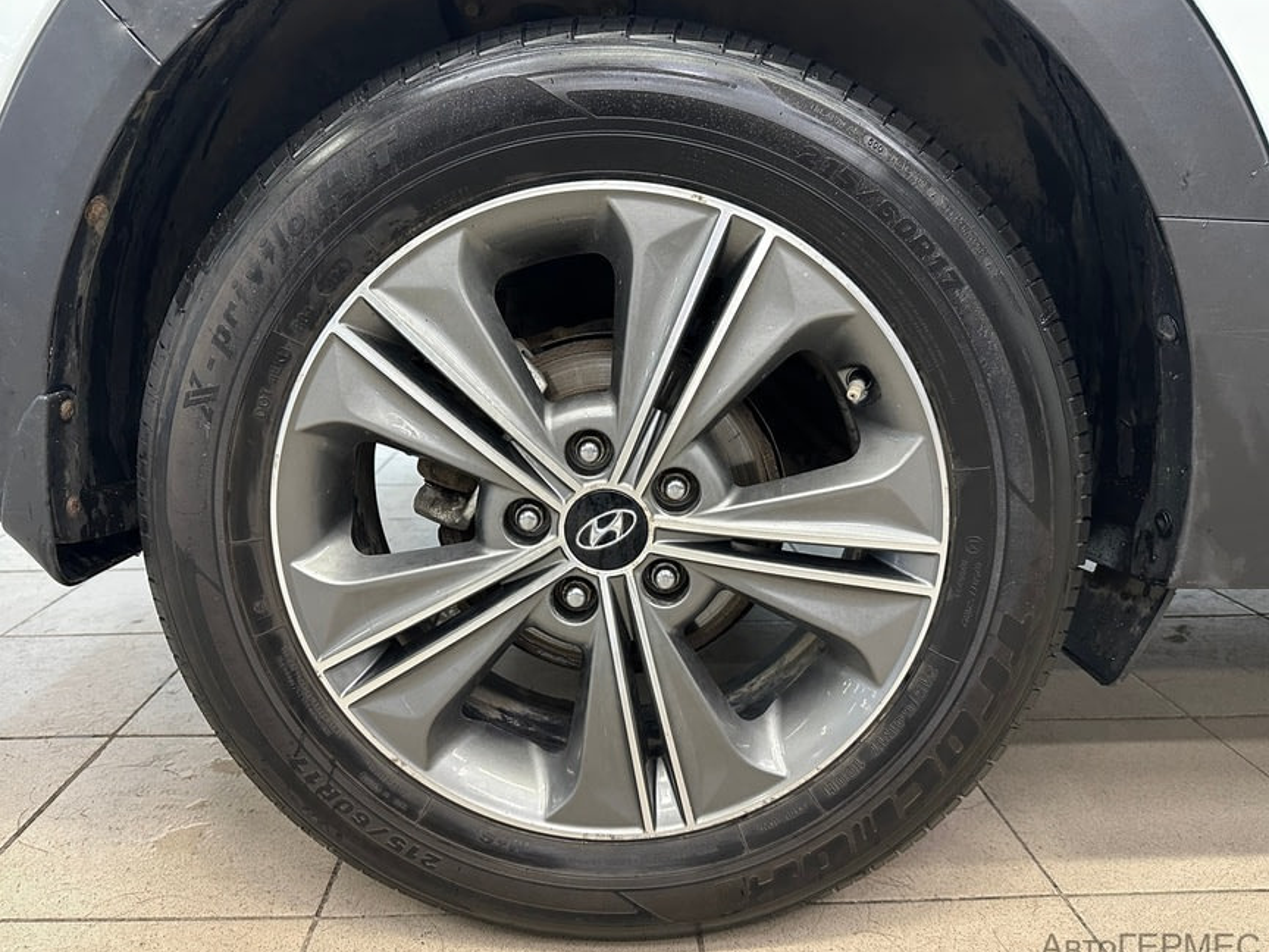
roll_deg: +1.1
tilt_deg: -13.1
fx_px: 916
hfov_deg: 69.4
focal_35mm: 25
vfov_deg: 54.9
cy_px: 480
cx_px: 614
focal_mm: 6.86
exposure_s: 1/50
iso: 320
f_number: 1.78
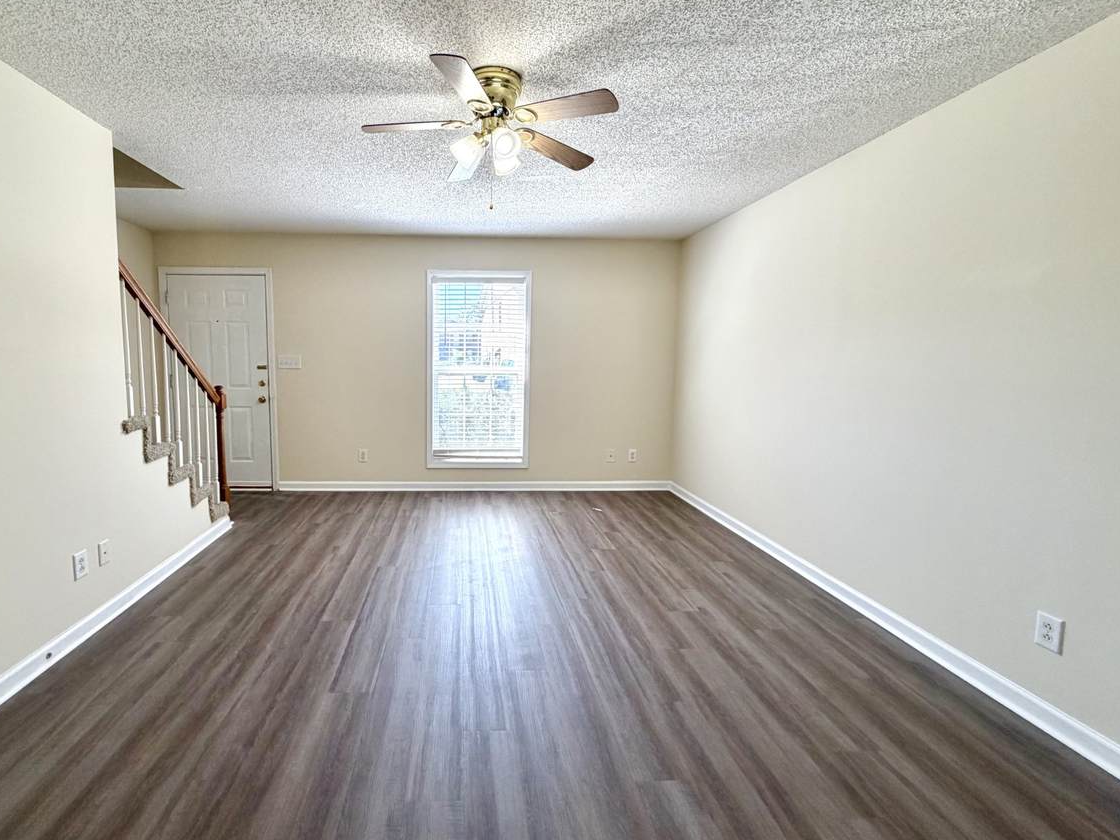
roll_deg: +0.2
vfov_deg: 78.1
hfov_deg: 93.9
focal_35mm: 16
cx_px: 482
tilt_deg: -5.6
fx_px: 518
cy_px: 408
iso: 160
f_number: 2.2
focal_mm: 2.22
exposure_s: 1/120
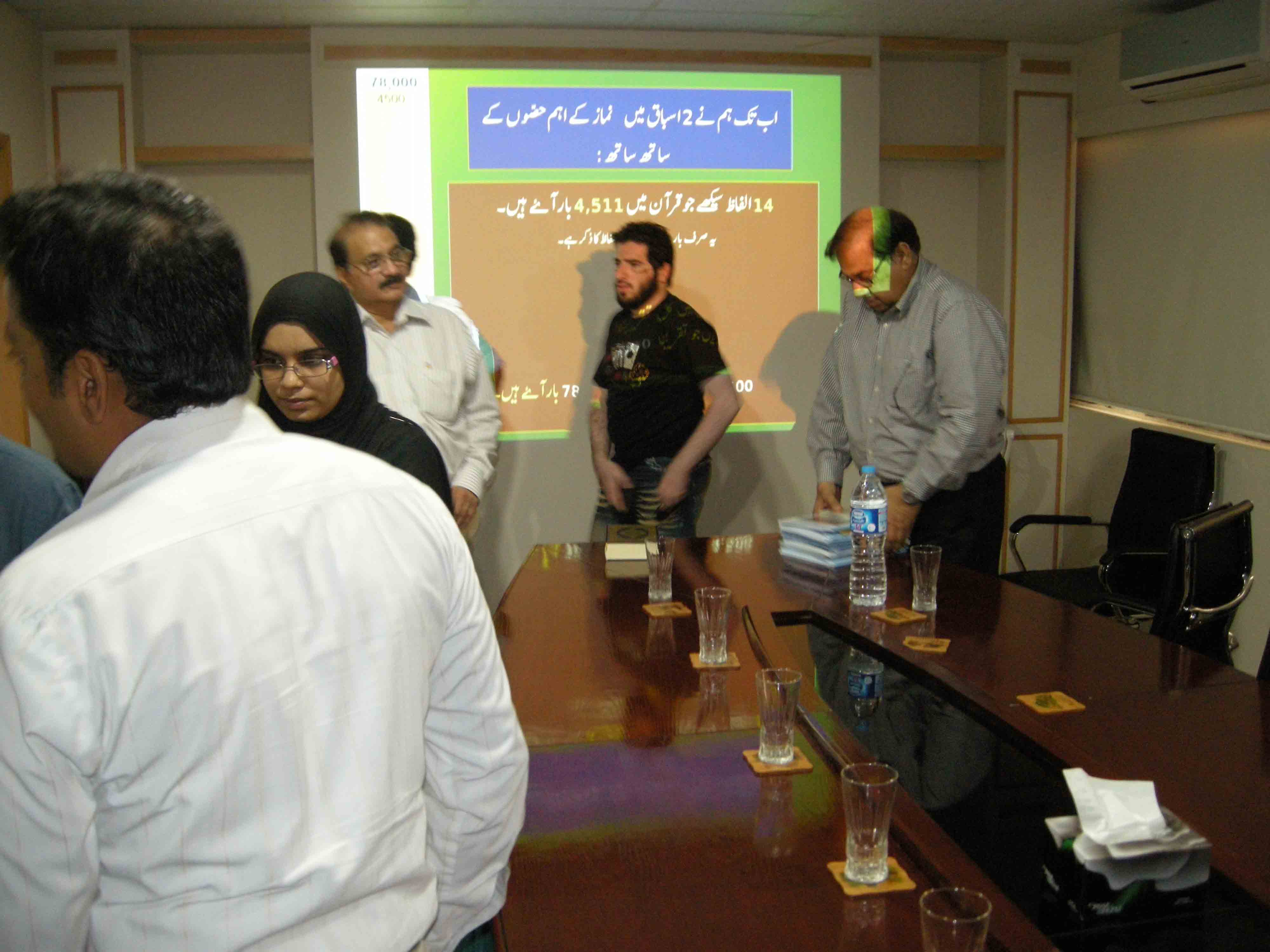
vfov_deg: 40.7
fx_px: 1284
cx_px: 635
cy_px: 476
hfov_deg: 52.6
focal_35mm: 35
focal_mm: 7.5
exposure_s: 1/14.6
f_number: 2.7
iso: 400
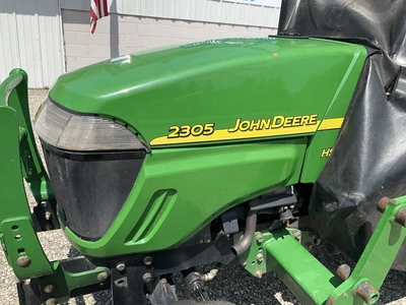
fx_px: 340
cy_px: 152
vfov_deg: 48.2
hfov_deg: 61.7
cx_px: 203
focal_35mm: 29
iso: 25
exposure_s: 1/1675
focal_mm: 3
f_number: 1.8
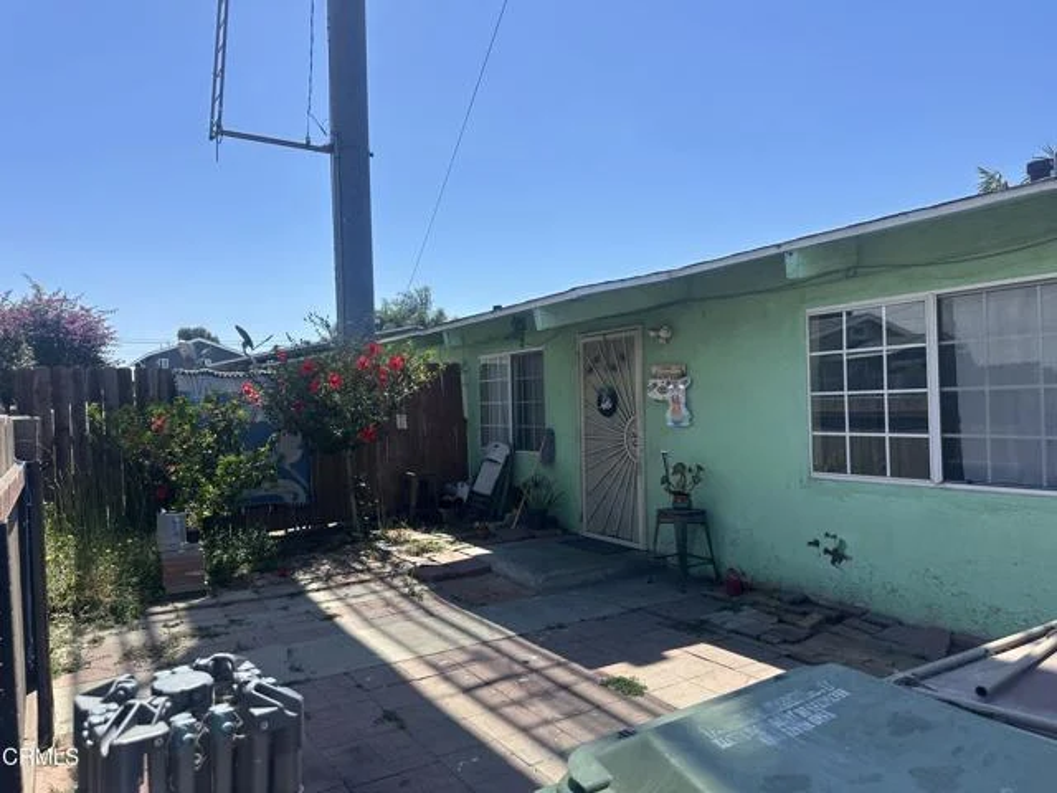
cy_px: 396
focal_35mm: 24
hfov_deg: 71.6
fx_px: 733
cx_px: 528
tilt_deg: +0.0
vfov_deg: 56.8
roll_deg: +1.6
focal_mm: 6.86
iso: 80
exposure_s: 1/3861
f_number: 1.78
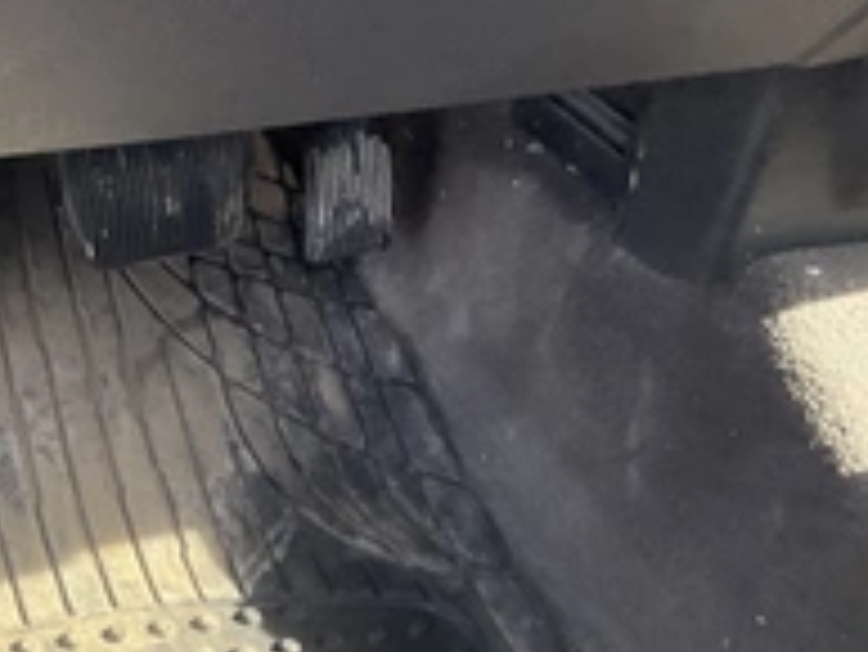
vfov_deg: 24.4
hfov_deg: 30.1
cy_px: 409
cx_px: 9
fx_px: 1505
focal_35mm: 60
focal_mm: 3
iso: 40
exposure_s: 1/122
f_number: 1.8
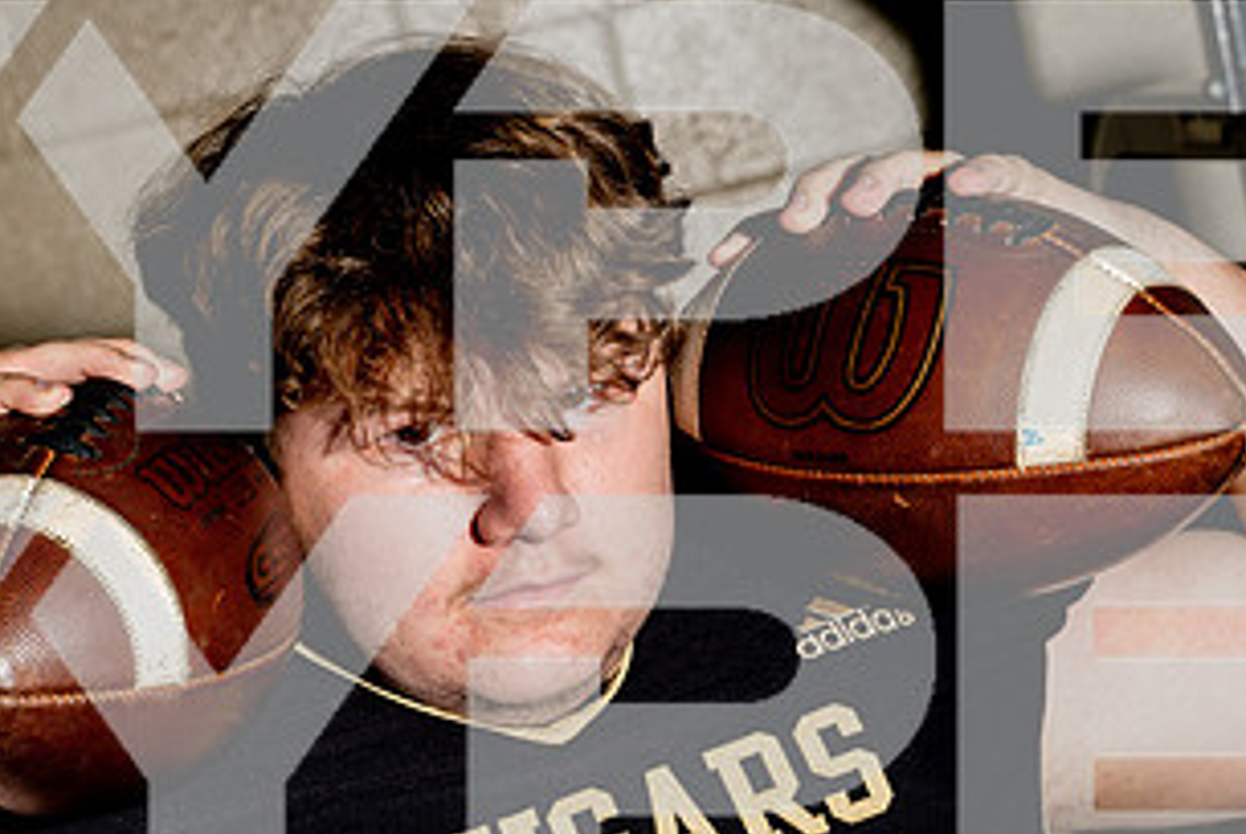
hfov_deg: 15.4
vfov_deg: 10.3
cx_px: 388
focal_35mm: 133
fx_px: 4608
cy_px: 713
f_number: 8
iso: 250
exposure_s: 1/250
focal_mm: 70
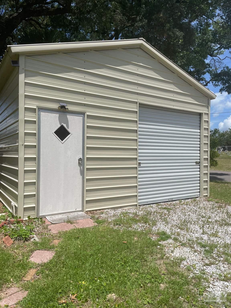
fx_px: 231
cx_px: 116
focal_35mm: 26
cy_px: 154
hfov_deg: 53.1
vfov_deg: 67.3
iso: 32
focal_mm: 4.2
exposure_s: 1/5814
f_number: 1.6
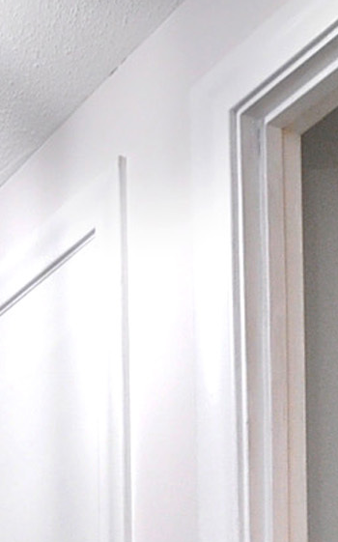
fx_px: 1166
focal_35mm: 79
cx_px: -145
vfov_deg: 20.8
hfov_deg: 15.4
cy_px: 882
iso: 400
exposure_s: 1/30
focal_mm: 10
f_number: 4.5
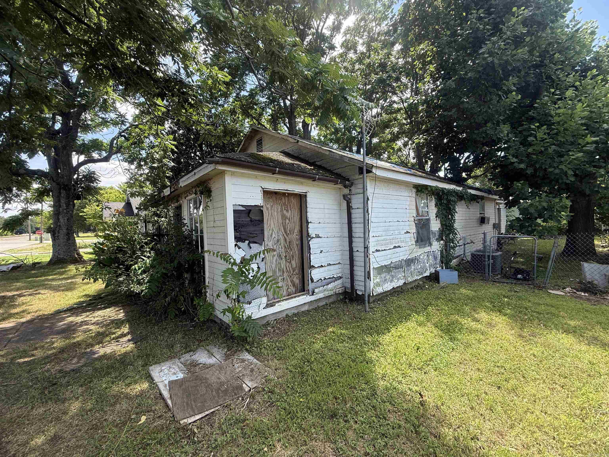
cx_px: 304
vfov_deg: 85.7
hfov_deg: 102.1
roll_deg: +1.6
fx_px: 246
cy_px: 228
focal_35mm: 14
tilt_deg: -1.3
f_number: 2.2
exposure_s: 1/400
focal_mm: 2.22
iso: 50
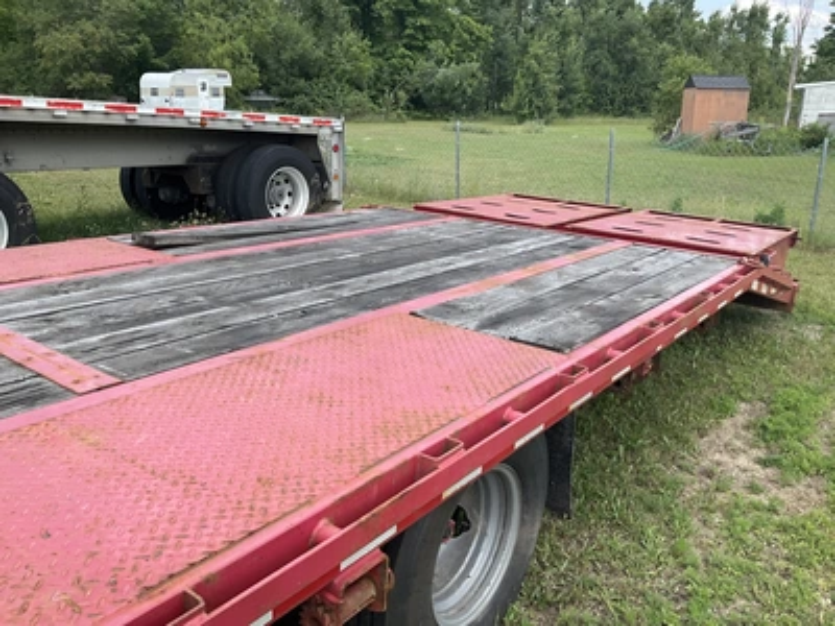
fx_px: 700
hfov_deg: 61.7
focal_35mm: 29
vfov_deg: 48.2
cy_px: 313
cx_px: 418
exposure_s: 1/599
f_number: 1.8
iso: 25
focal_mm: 3
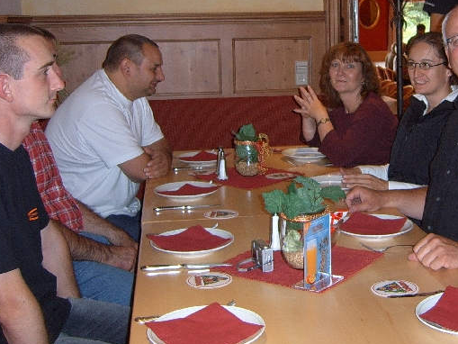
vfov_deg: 26.3
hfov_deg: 34.5
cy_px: 93
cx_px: 318
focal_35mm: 55
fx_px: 728
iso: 100
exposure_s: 1/30
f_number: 2.8
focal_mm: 5.8
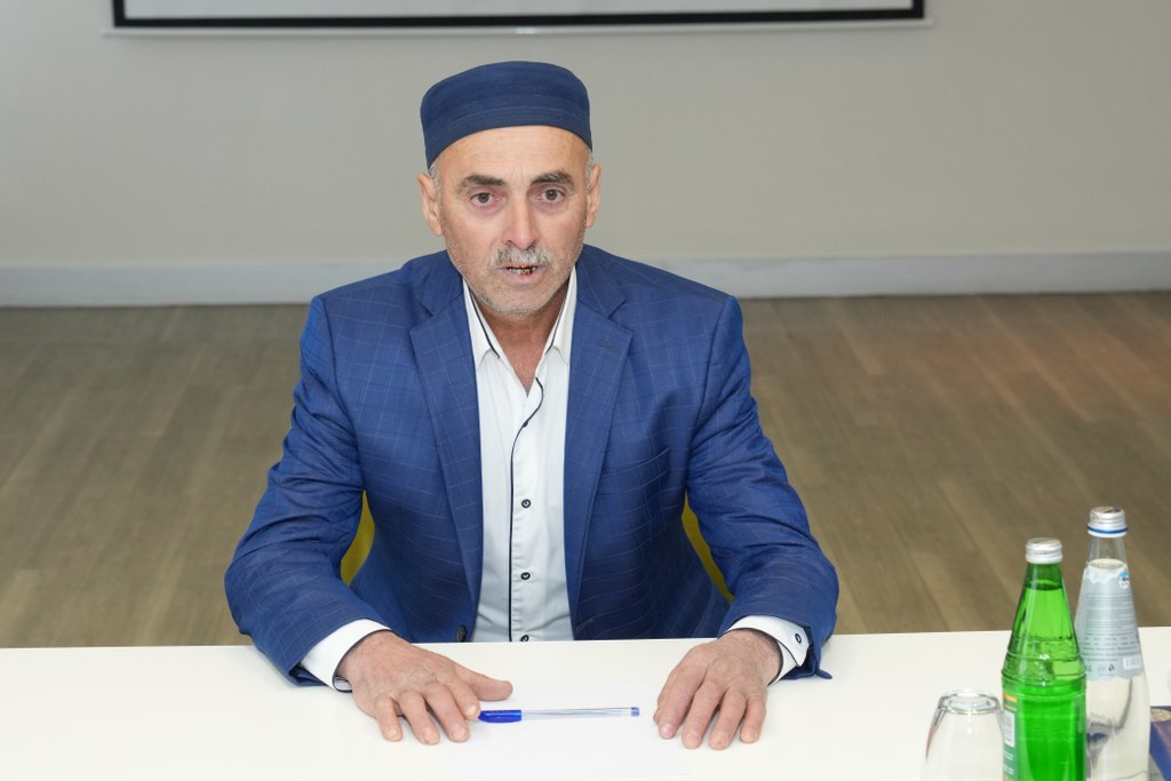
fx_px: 2863
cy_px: 390
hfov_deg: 23.1
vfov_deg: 15.5
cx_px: 586
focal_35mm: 88
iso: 1600
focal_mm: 59
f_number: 5.6
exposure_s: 1/320
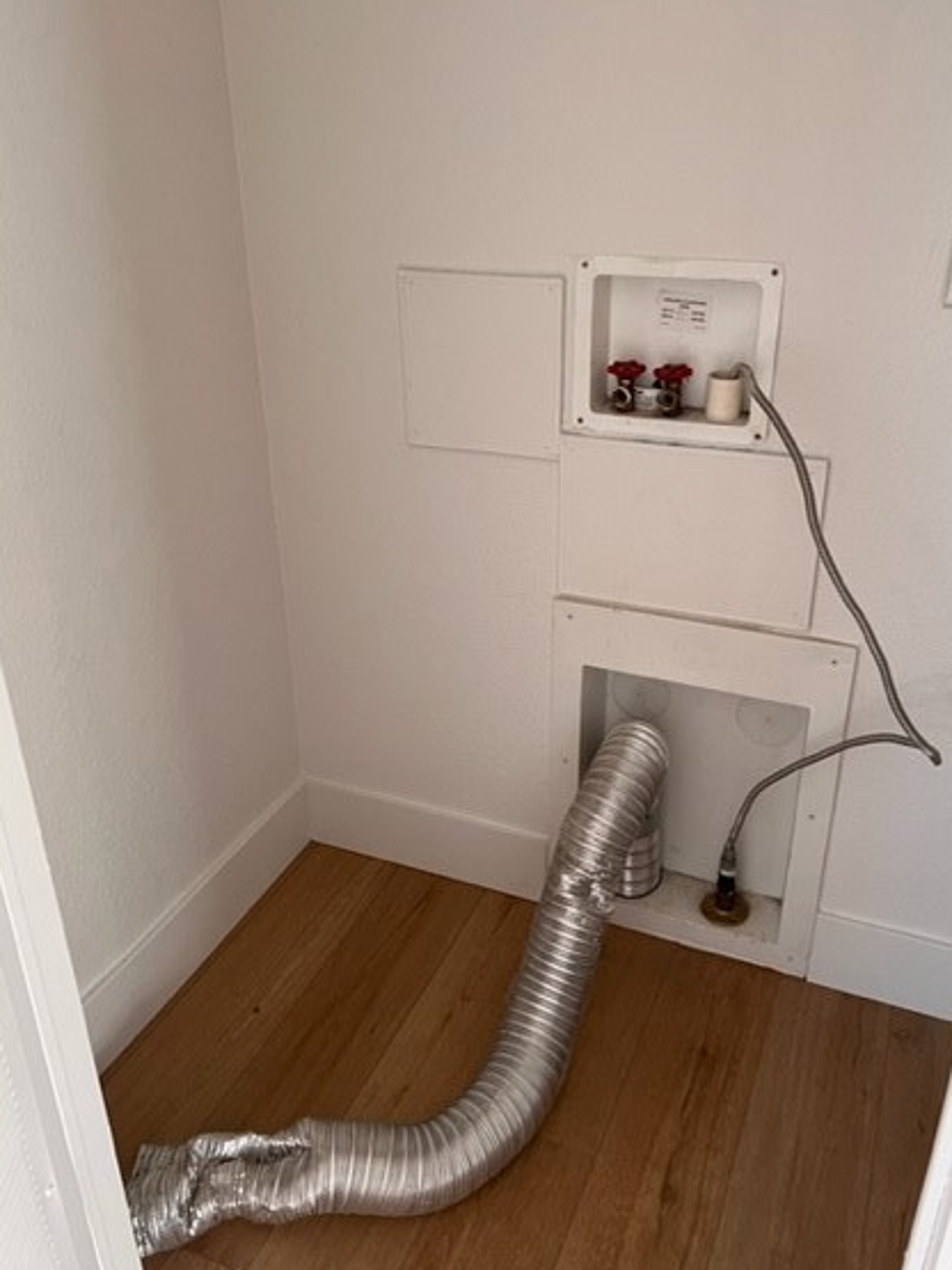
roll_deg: +1.2
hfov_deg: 46.8
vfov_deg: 60.0
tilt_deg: -26.4
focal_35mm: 30
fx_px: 1100
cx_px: 487
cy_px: 620
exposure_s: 1/95
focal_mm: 5.7
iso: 125
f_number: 1.5
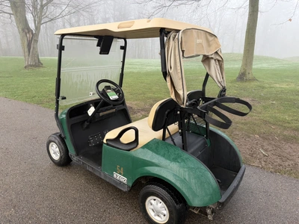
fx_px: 207
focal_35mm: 24
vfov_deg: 56.8
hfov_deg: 71.6
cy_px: 112
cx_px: 150
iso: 64
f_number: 1.78
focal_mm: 6.76
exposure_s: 1/121
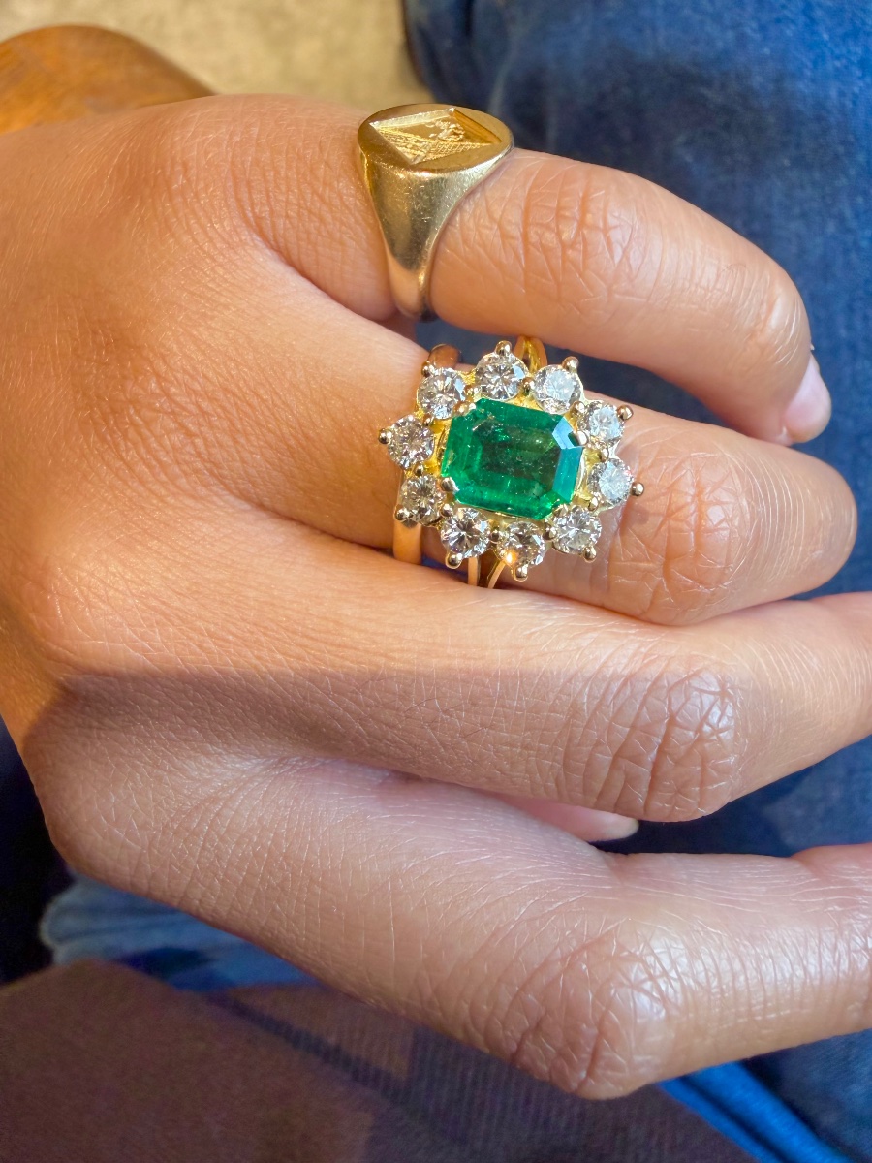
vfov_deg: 71.6
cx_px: 436
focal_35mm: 24
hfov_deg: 56.8
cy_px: 582
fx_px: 806
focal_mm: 2.22
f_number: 2.2
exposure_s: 1/50
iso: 250
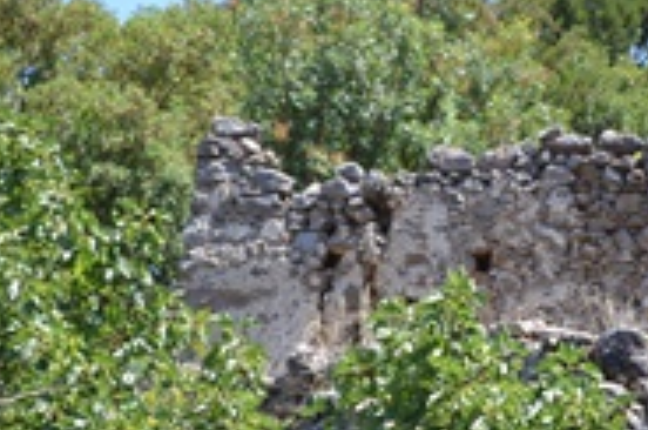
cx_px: 711
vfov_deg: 6.1
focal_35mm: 224
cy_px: 337
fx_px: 4031
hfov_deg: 9.1
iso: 100
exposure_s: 1/125
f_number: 5.6
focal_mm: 55
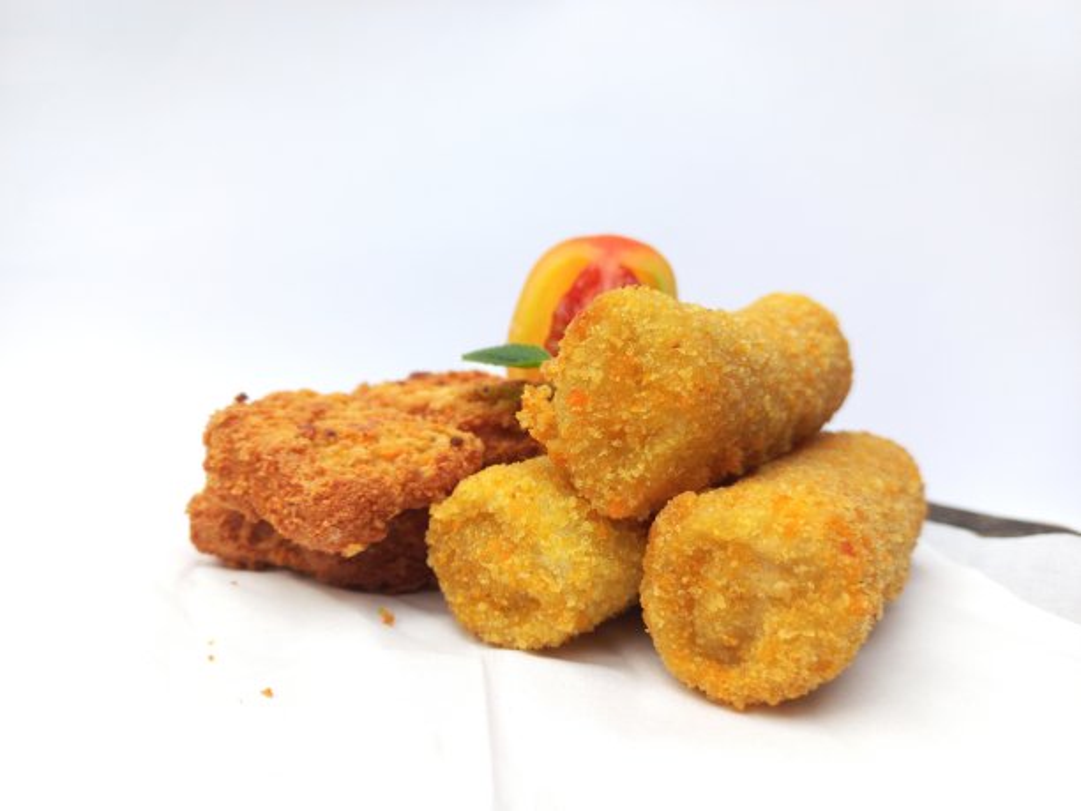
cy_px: 406
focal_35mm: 25
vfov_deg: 54.9
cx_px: 540
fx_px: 781
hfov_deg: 69.4
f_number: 1.8
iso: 50
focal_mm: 4.6
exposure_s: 1/100
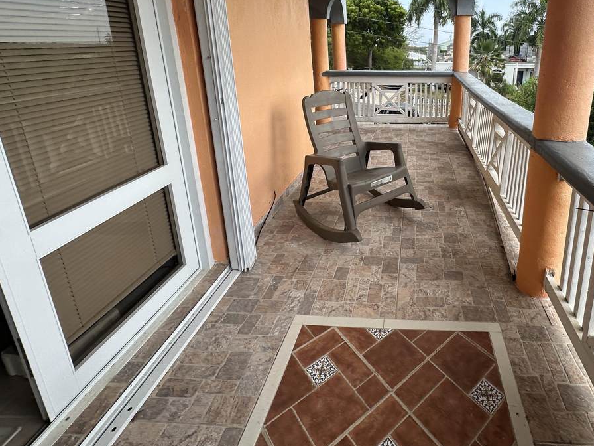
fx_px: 343
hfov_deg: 78.7
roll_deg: +1.1
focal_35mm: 20
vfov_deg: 63.4
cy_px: 131
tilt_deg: -15.0
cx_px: 402
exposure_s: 1/394
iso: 40
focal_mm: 2.22
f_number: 2.2
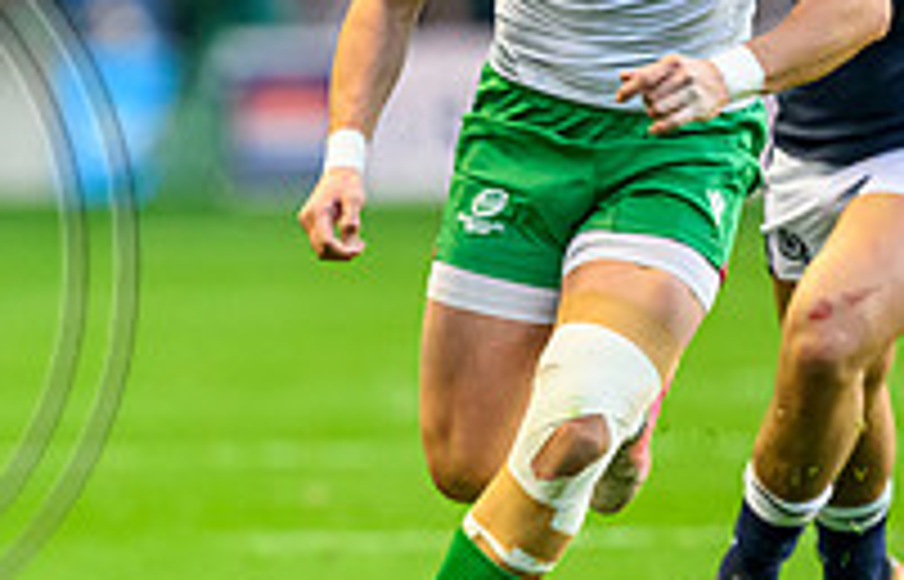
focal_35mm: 1404
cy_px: 386
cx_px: -473
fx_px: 34854
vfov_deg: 1.0
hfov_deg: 1.5
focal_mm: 400
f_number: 4
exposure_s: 1/1250
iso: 6400
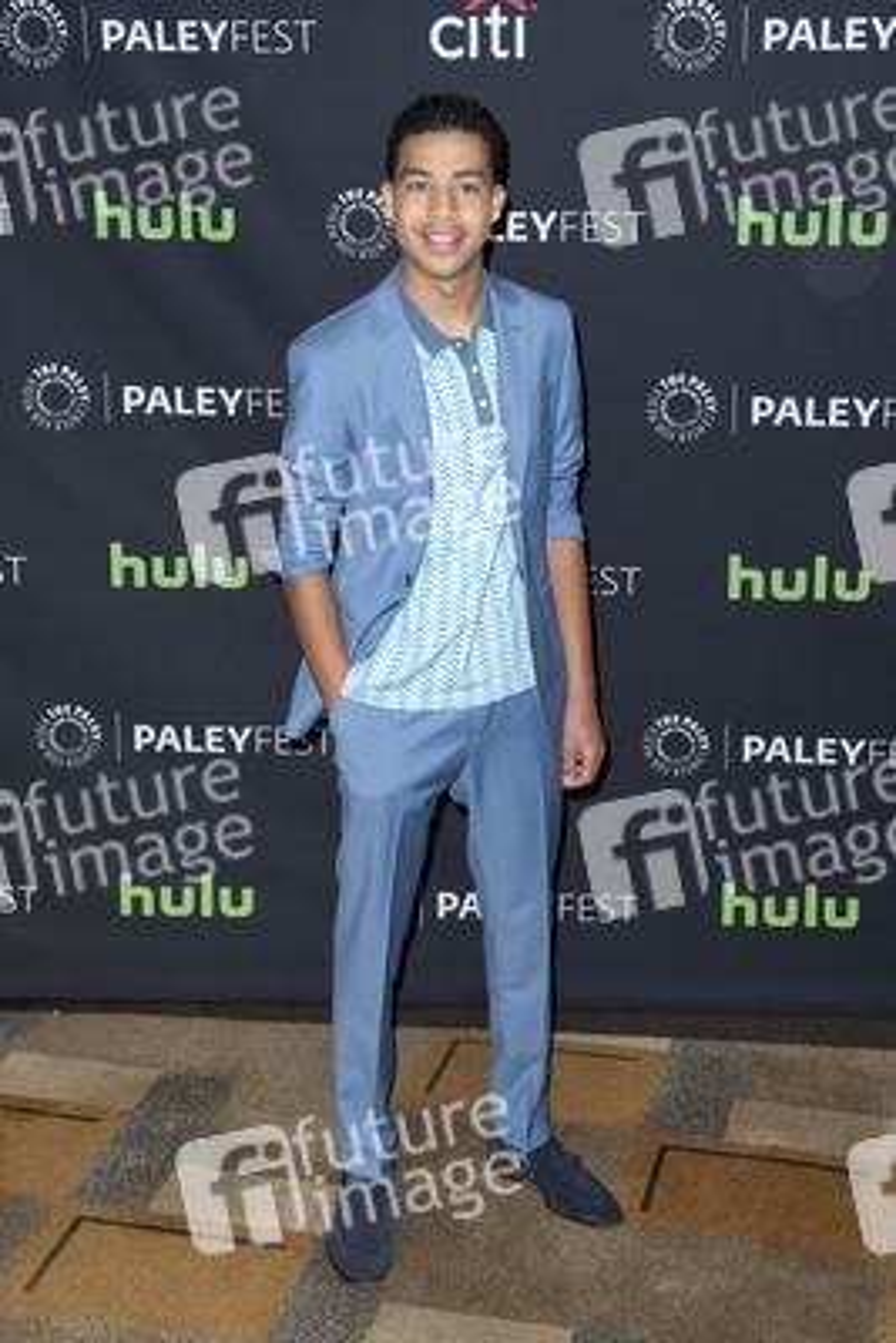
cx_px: 448
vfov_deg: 46.4
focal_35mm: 42
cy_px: 672
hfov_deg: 31.9
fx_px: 1567
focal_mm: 42
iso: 640
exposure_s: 1/320
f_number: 5.6
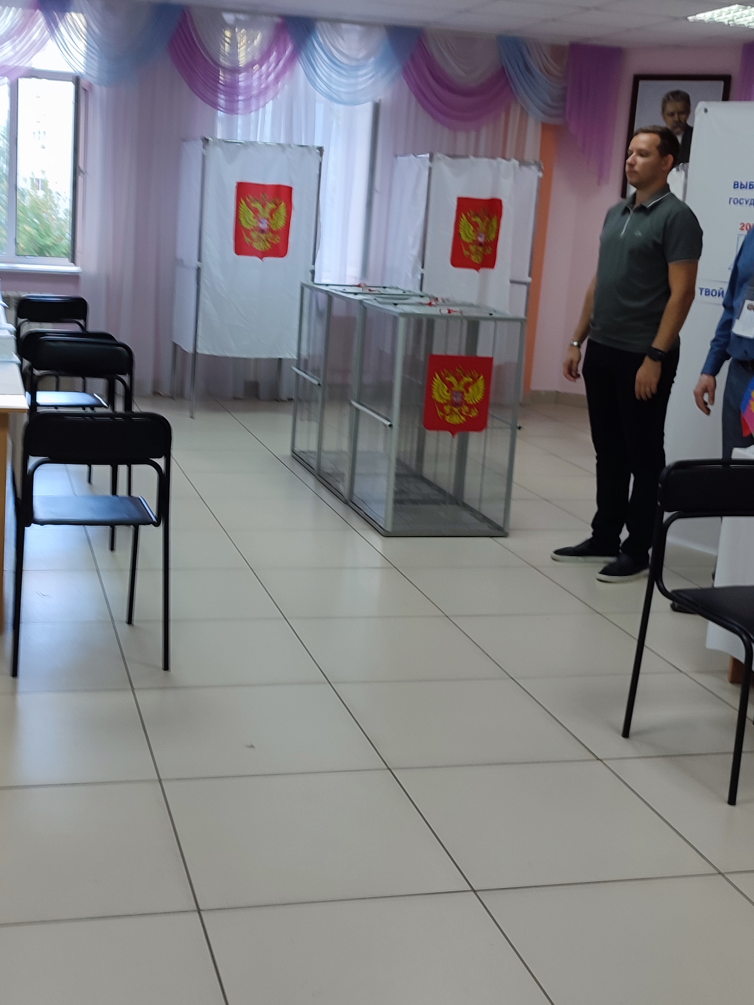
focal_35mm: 43
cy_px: 441
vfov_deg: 43.8
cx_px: 300
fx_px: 1249
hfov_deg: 33.5
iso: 89
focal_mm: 5.89
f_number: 1.89
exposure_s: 1/33
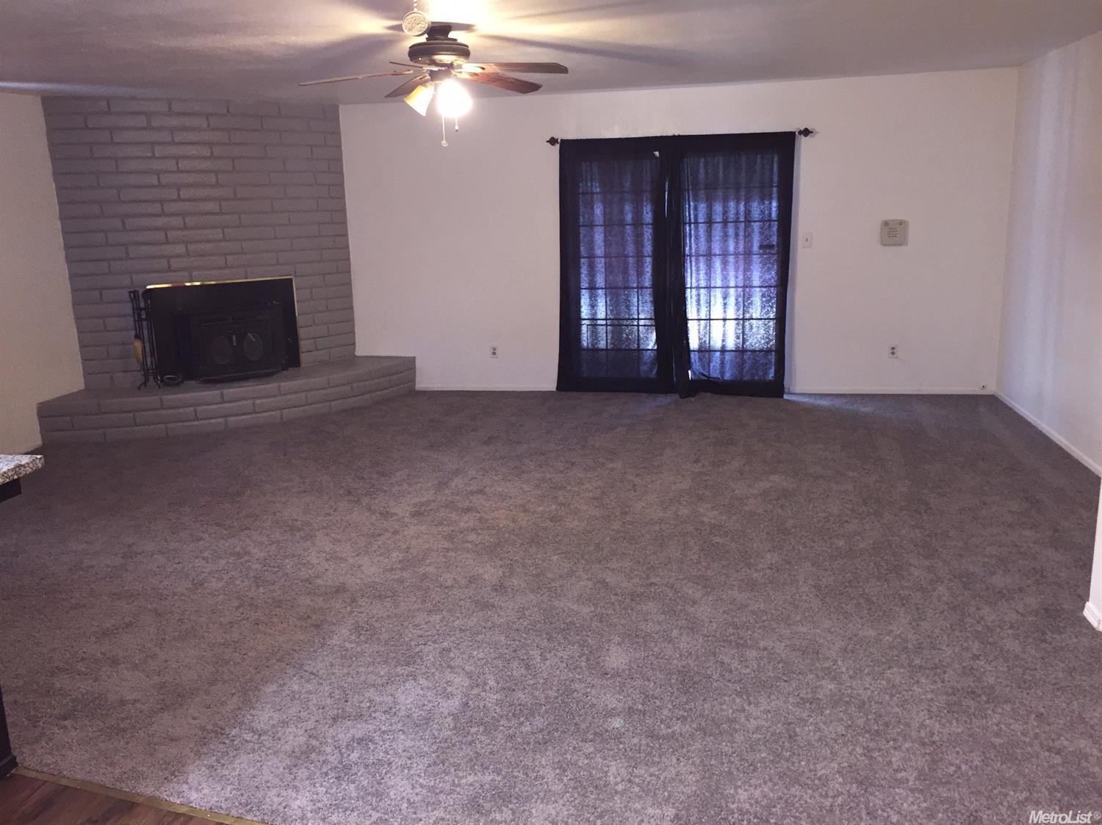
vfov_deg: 48.2
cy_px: 412
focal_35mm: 29
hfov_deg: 61.7
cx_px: 551
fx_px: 923
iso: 160
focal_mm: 4.15
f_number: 2.2
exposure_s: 1/16
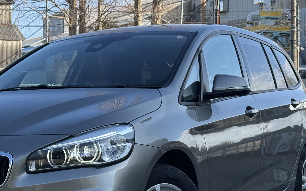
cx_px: 88
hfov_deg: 21.1
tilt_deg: -0.1
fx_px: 817
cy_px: 108
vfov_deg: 13.3
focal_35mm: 98
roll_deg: -0.2
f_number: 1.78
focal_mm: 6.76
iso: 80
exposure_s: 1/2494
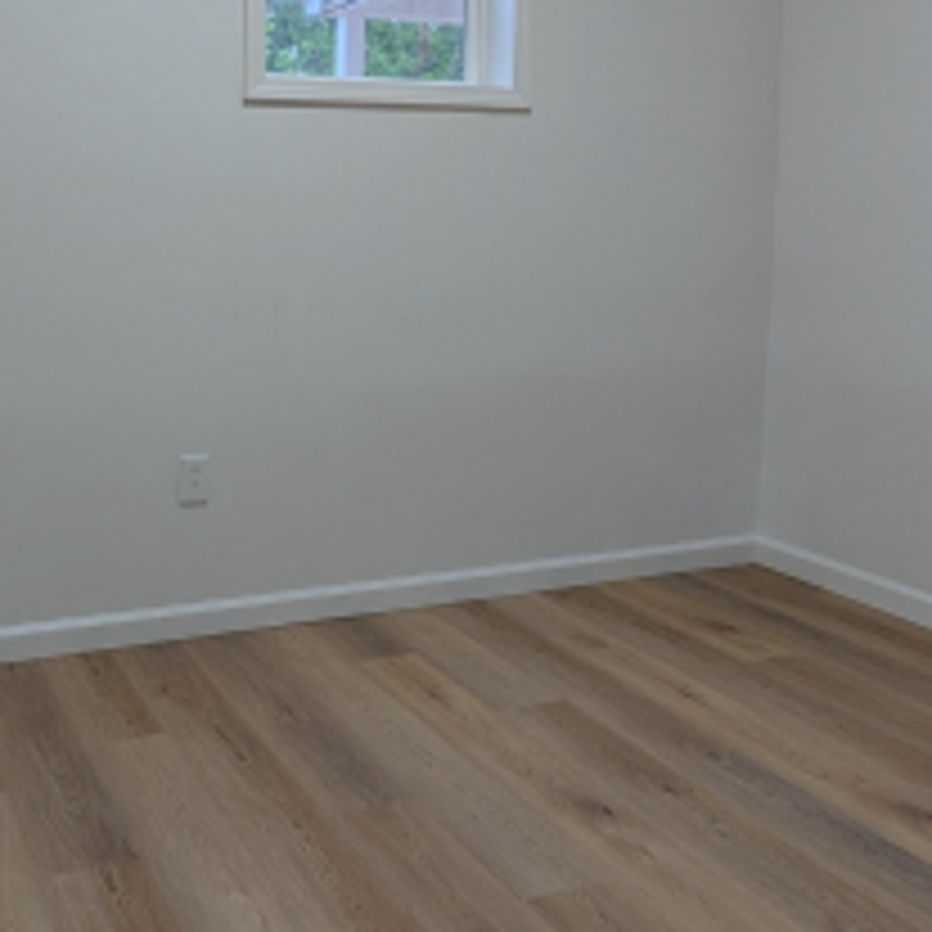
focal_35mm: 34
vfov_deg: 47.7
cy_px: 315
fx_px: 1036
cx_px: 180
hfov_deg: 45.8
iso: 55
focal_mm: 2.02
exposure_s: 1/38.1
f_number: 1.7
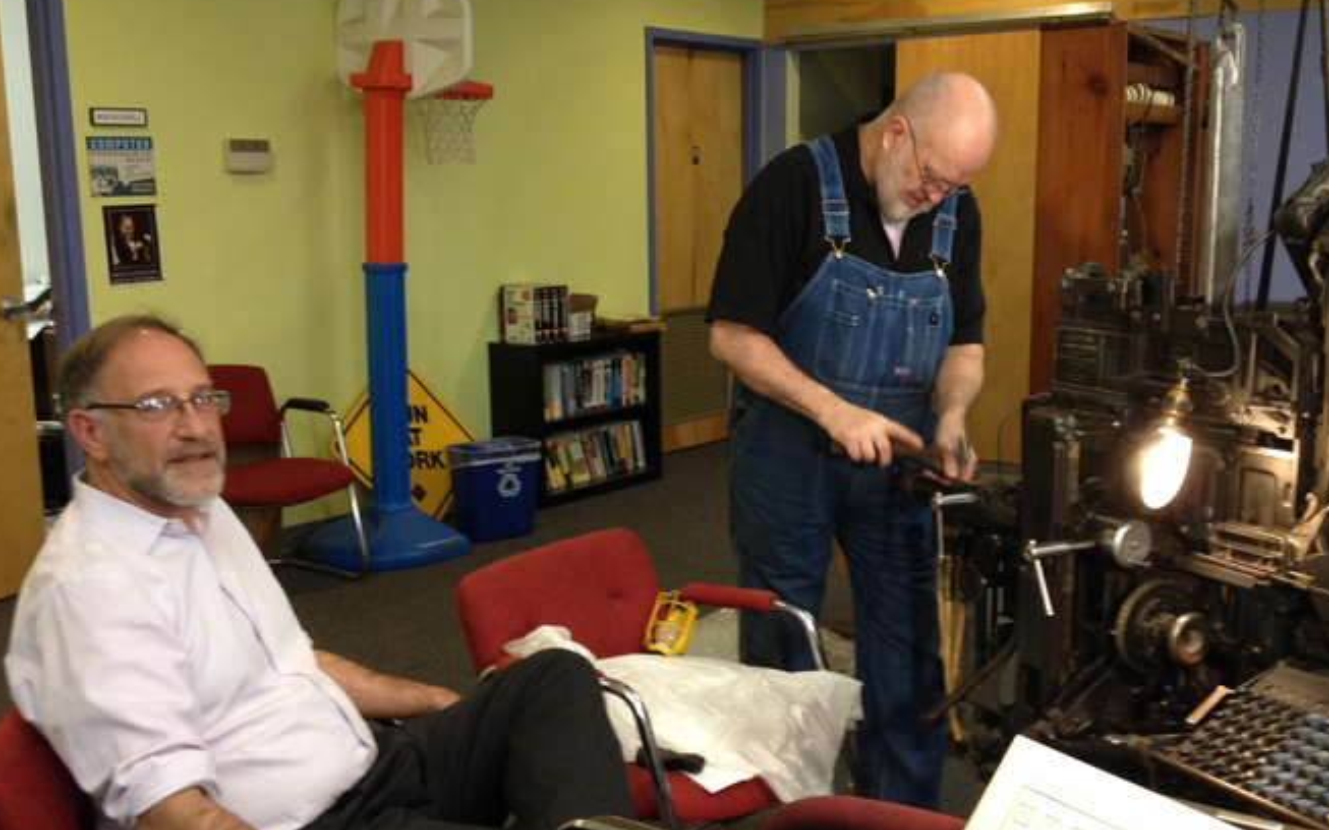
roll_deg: +1.4
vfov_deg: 28.5
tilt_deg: -11.4
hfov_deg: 44.4
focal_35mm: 45
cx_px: 696
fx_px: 1630
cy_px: 476
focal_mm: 4.28
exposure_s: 1/20
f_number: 2.4
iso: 200
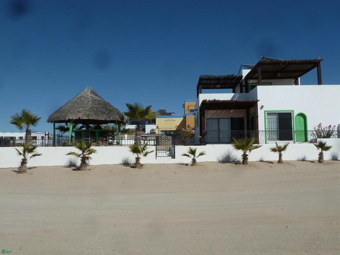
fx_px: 295
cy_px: 128
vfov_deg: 46.8
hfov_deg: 60.0
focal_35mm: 30
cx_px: 170
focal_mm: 5
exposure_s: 1/1000
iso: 80
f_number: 5.6
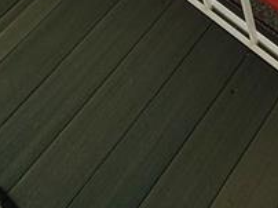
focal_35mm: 66
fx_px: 529
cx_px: 370
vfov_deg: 14.3
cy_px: -299
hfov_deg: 25.1
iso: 50
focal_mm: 2.2
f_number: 2.2
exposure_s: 1/500
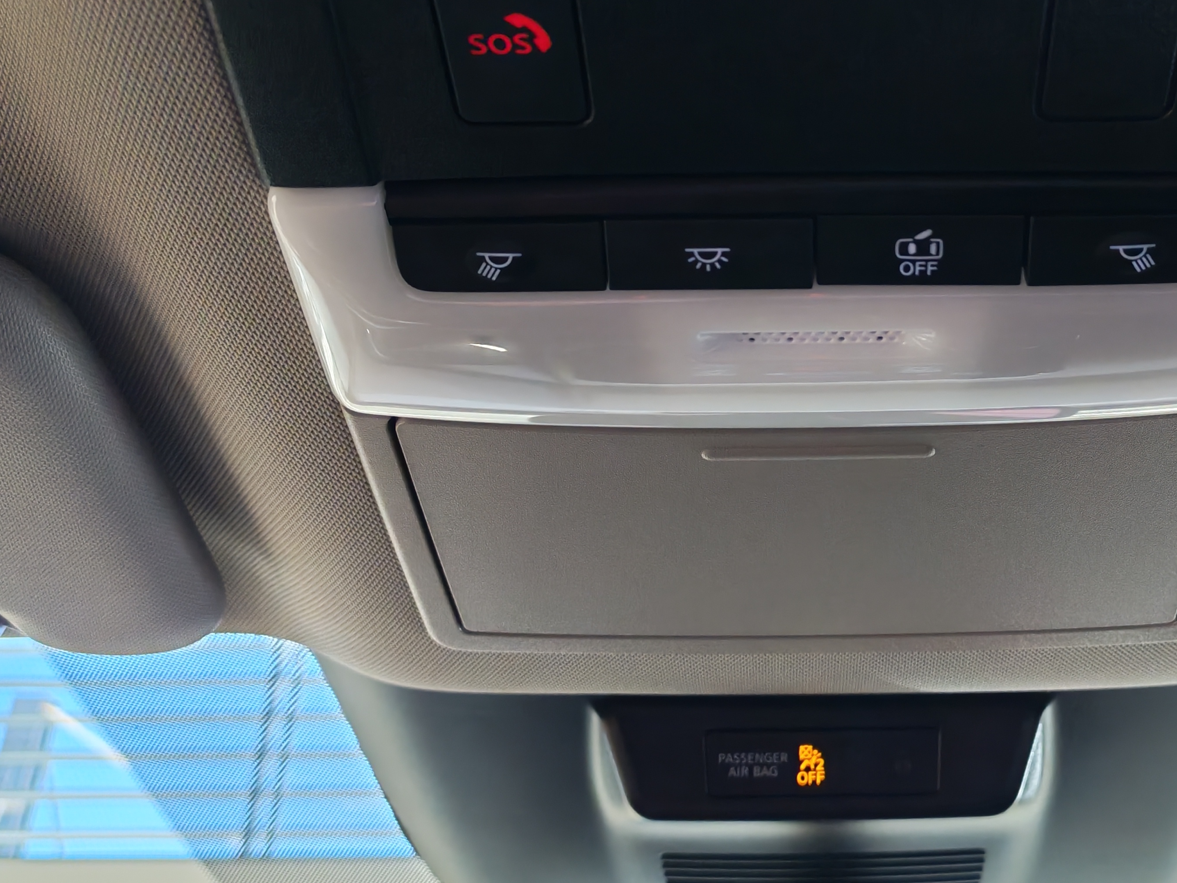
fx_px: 1666
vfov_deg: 29.3
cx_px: 814
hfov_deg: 38.3
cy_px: 255
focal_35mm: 49
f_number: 1.9
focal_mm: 6.12
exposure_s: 1/100
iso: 786
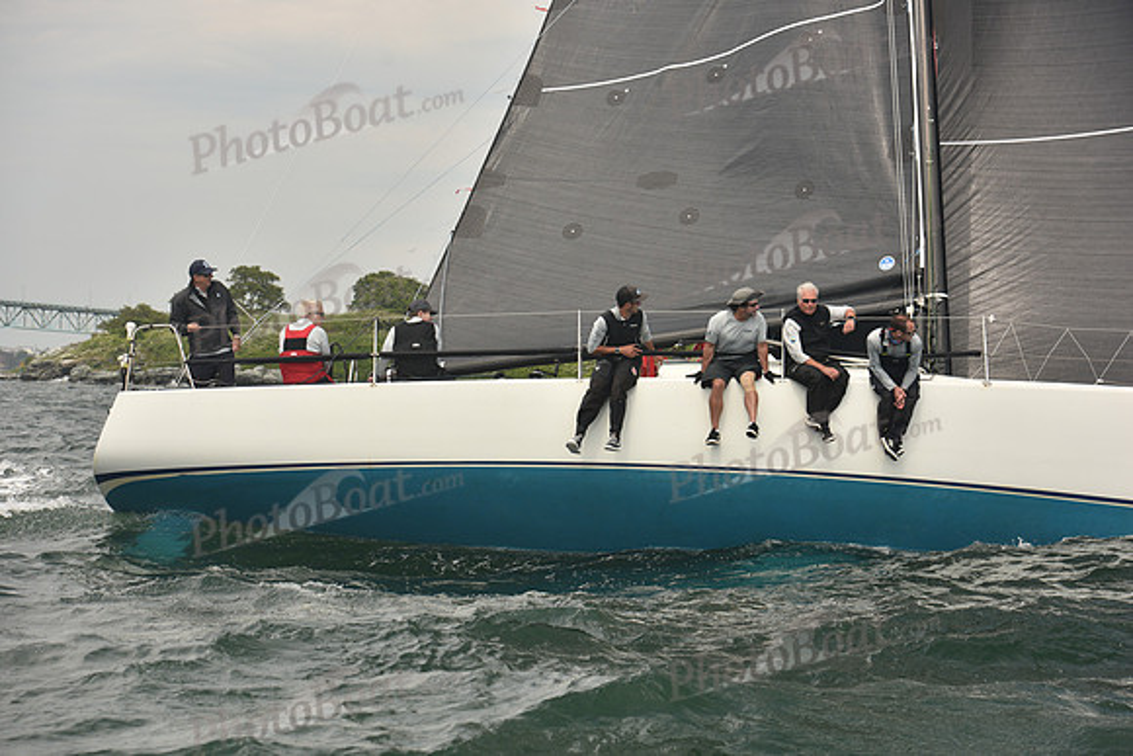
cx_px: 566
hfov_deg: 24.8
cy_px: 378
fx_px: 2581
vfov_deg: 16.7
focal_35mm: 82
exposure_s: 1/640
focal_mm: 82
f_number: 5.6
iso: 250
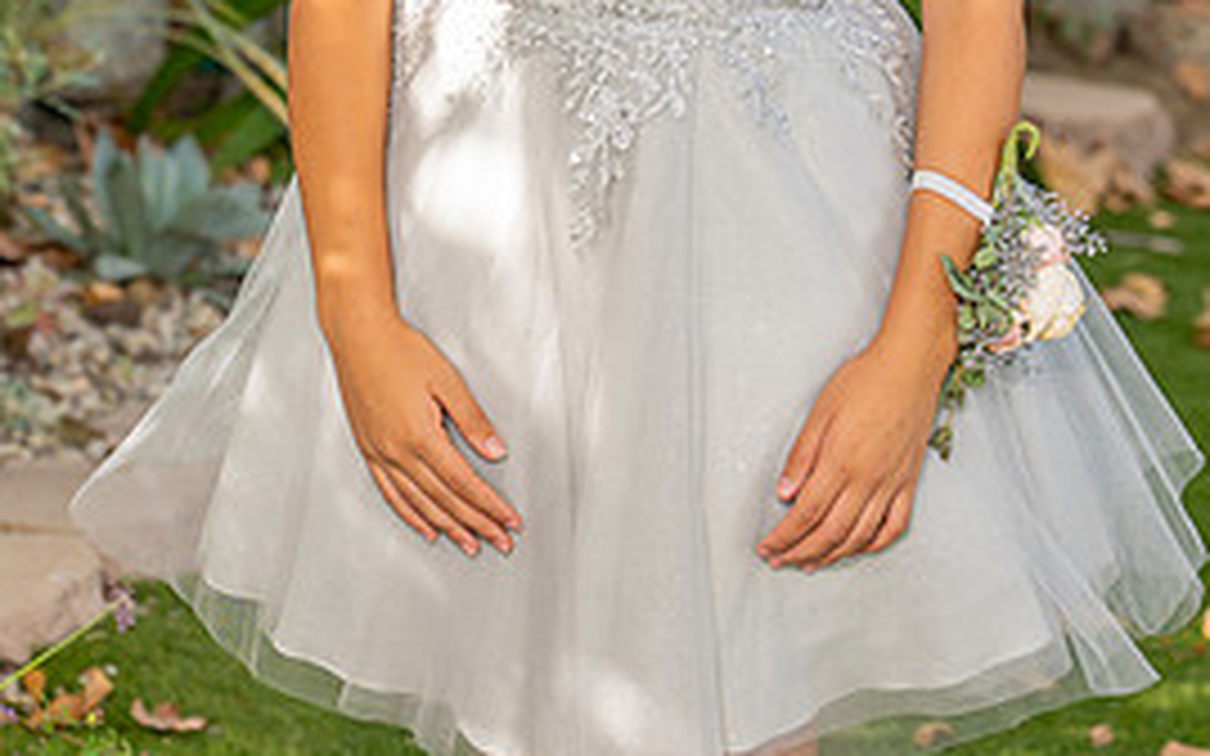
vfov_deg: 7.3
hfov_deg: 11.7
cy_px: -171
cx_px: 428
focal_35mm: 179
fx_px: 5902
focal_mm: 70
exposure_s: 1/200
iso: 200
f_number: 4
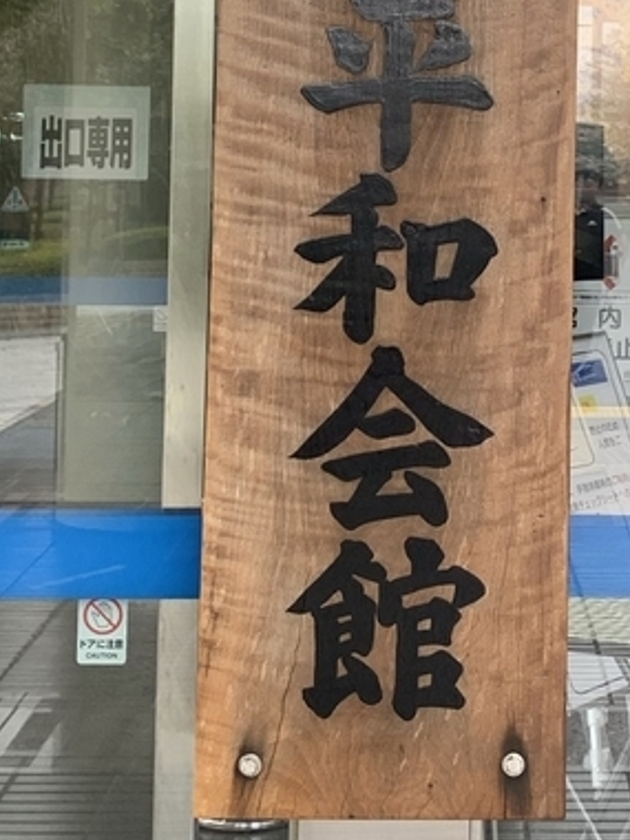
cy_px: 84
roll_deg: -0.7
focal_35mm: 82
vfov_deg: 23.2
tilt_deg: +3.1
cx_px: 535
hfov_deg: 17.8
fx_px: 1990
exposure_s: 1/121
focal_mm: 4.25
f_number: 1.8
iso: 40
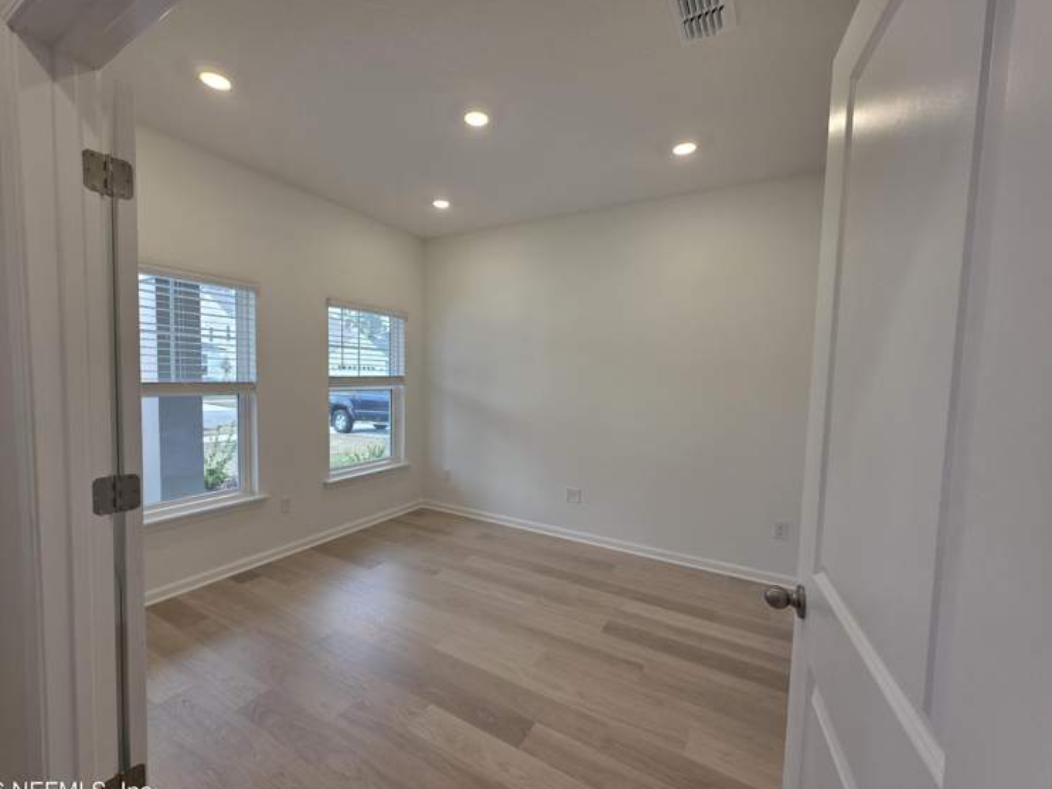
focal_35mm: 14
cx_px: 498
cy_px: 405
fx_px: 425
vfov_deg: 85.6
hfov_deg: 102.0
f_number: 1.9
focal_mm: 2.2
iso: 64
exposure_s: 1/120
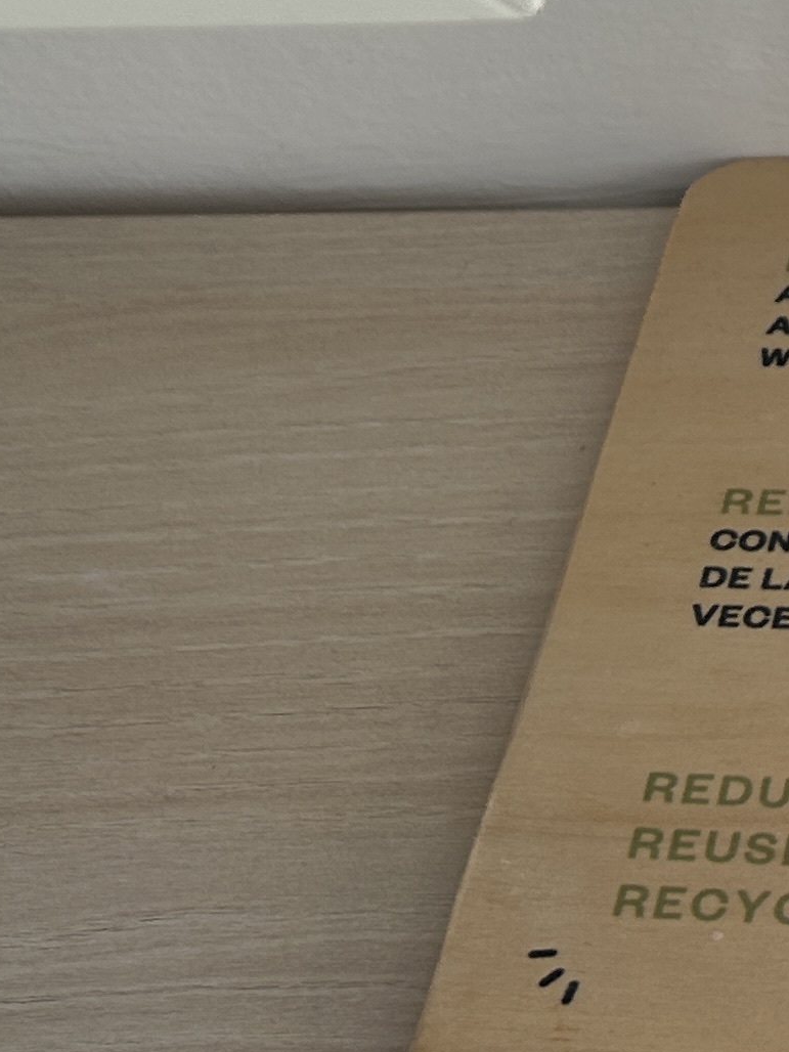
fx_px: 3100
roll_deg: -1.5
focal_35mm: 102
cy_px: -212
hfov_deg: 12.9
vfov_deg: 18.3
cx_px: 1494
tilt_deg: -36.4
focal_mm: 5.7
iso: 32
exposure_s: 1/134
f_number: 1.5
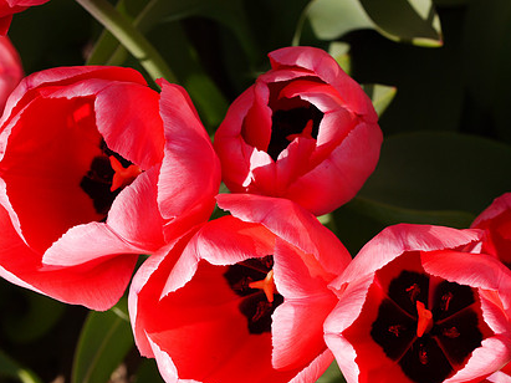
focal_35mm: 127
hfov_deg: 15.5
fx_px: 1874
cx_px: 323
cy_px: 241
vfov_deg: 11.7
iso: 100
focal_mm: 45
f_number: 7.1
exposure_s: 1/250
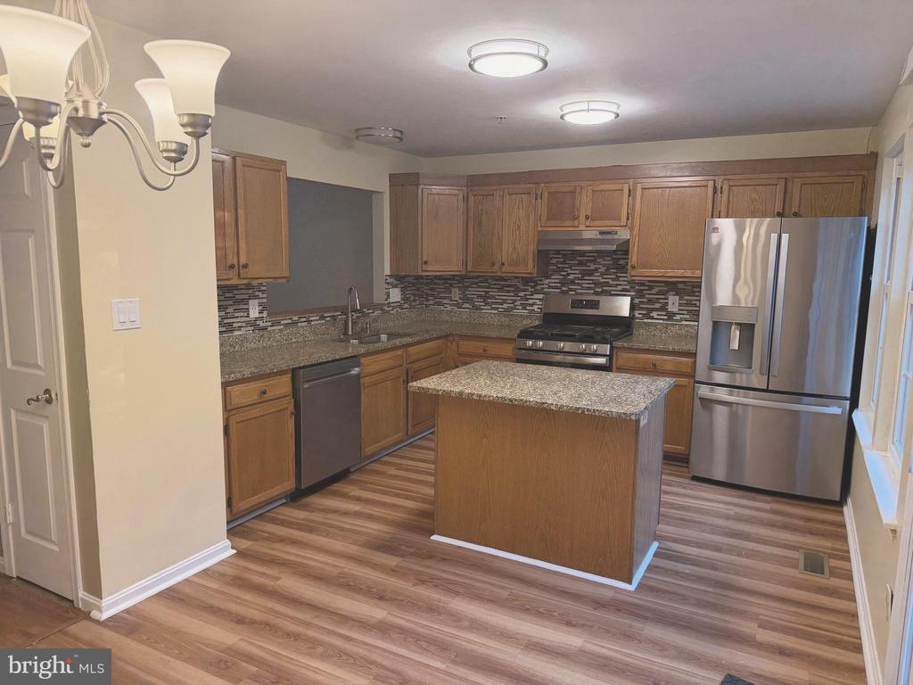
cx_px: 456
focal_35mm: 24
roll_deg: -1.0
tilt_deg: -7.6
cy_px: 342
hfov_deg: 71.6
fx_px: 633
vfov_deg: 56.8
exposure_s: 1/120
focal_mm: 6.76
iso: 320
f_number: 1.78
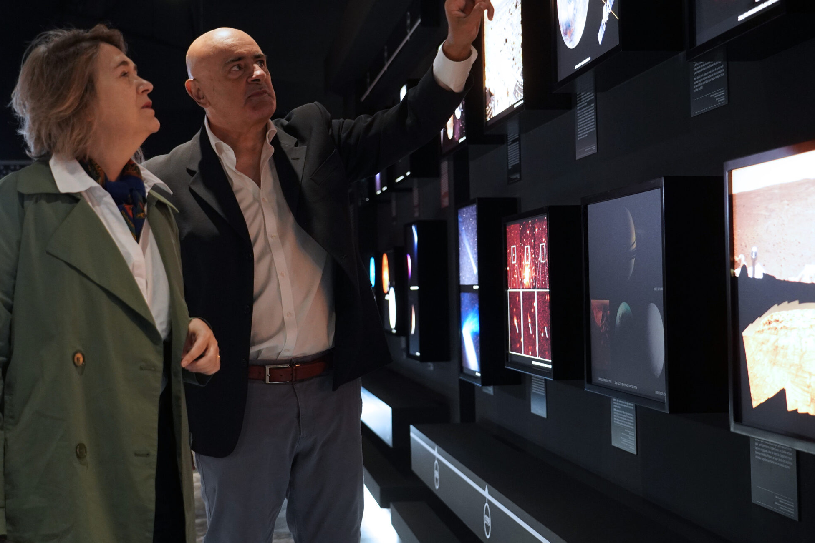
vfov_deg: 23.0
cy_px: 236
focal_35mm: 59
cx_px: 393
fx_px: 1336
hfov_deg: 33.9
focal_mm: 45
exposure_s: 1/200
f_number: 4
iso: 3200
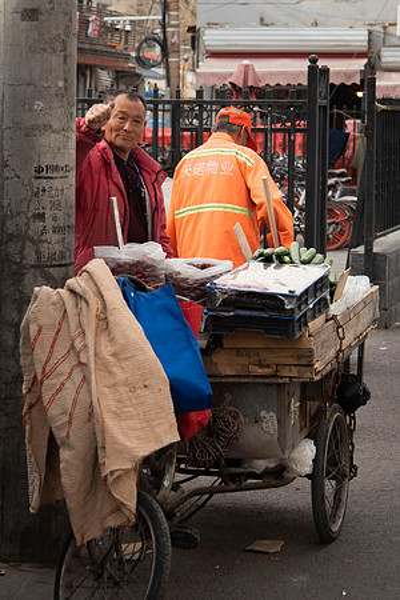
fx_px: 1722
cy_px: 203
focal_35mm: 103
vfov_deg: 19.7
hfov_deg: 13.2
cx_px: 164
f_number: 4
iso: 500
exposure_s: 1/1600
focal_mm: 52
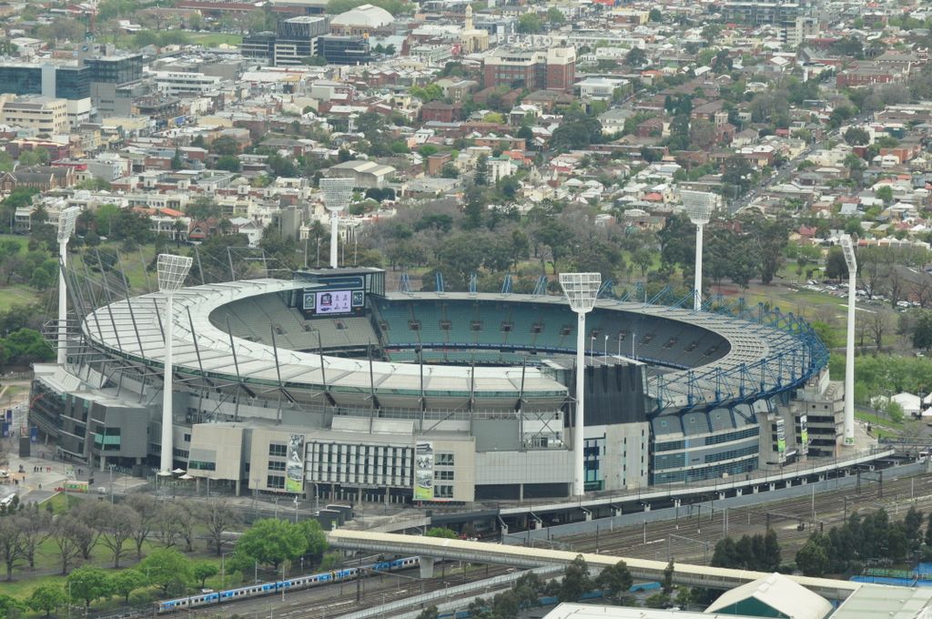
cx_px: 466
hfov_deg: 11.2
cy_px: 310
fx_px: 4732
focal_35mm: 183
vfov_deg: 7.5
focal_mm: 122
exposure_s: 1/125
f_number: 9
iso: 560
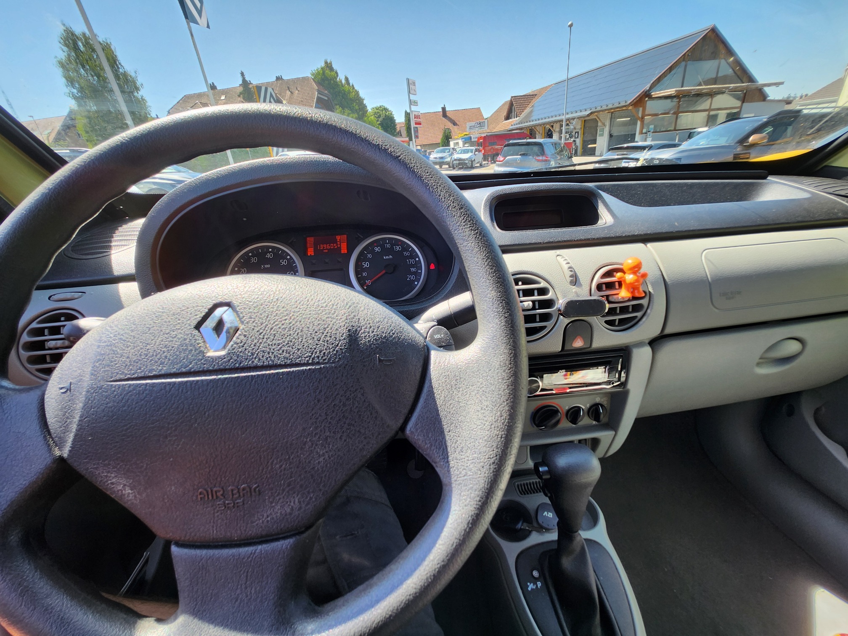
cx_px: 424
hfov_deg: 106.2
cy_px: 318
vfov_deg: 89.9
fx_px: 318
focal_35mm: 13
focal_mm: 1.7
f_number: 2.2
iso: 32
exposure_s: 1/101
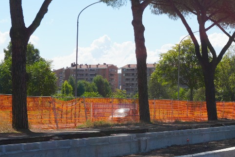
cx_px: 245
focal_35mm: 119
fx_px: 777
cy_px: 80
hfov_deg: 16.8
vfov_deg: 11.5
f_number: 11
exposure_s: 1/160
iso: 100
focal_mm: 32
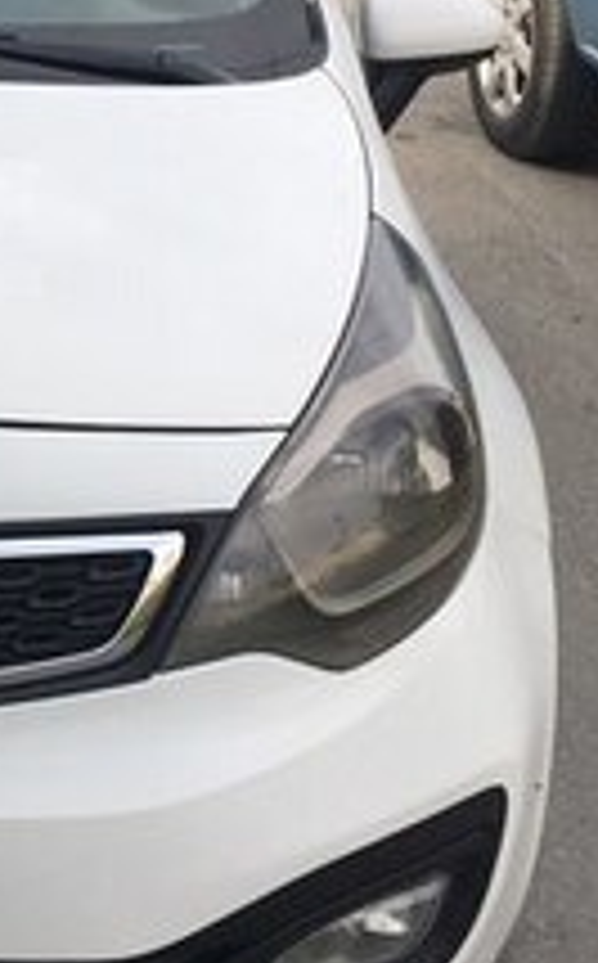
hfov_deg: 12.7
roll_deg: -0.9
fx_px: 2487
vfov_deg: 21.7
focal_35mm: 95
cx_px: -418
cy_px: 227
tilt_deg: -11.6
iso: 25
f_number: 2.2
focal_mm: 4.15
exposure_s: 1/739
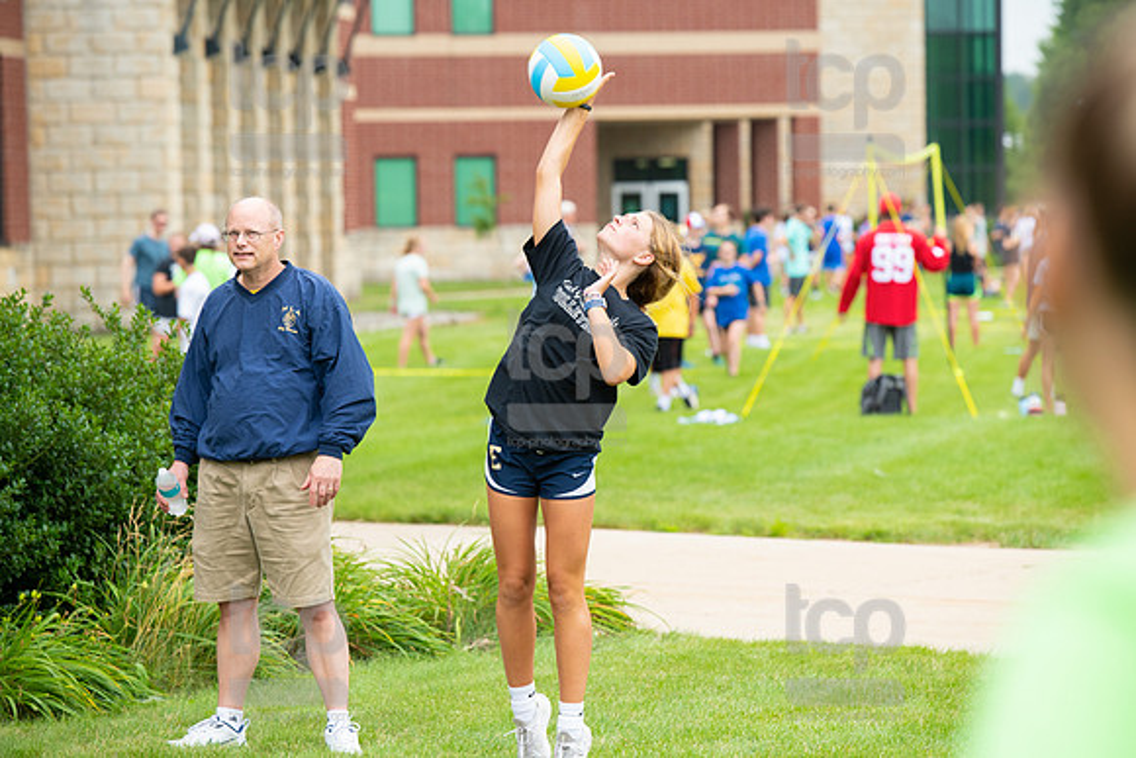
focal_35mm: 165
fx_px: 5208
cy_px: 379
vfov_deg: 8.3
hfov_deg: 12.4
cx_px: 568
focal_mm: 165
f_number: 4.5
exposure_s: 1/1000
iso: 640
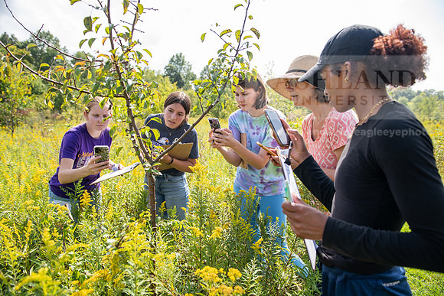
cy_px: 148
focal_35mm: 24
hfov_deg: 73.7
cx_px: 222
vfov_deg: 53.2
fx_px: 296
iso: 80
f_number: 3.5
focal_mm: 24
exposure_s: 1/250
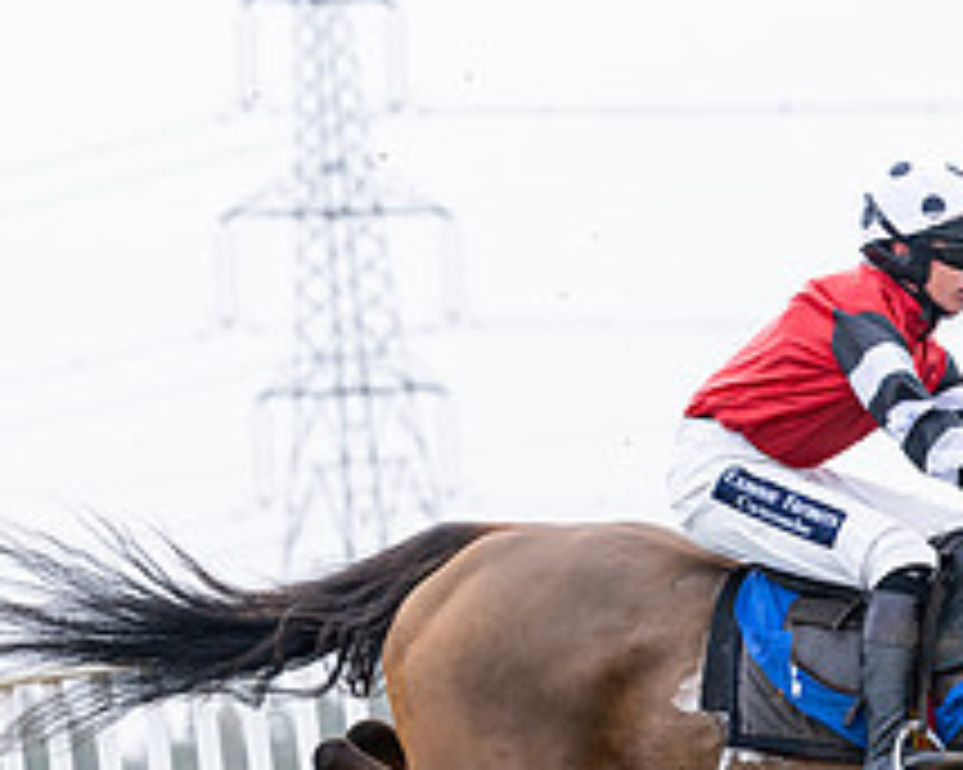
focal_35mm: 385
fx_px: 10968
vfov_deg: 4.0
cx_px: 856
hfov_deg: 5.0
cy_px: 896
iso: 400
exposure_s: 1/1000
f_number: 4
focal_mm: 105
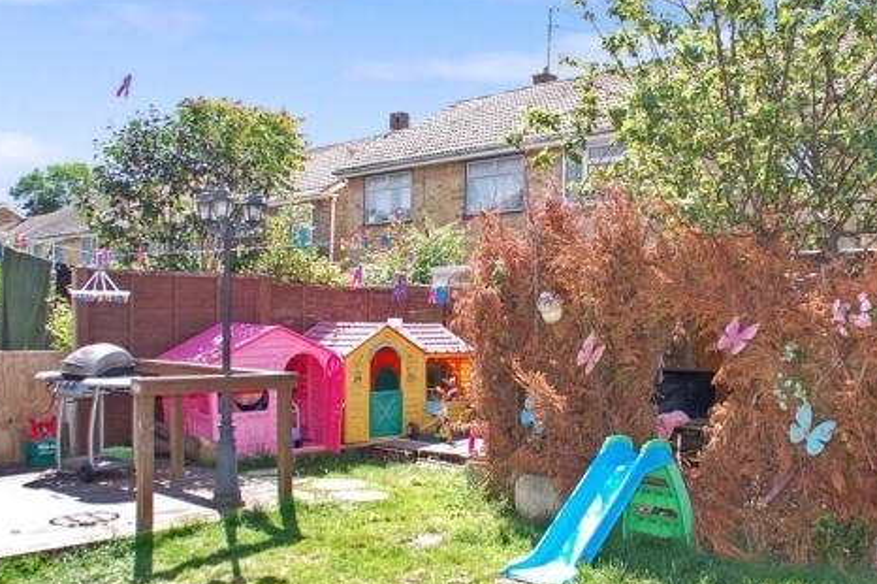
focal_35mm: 38
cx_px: 559
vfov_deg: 34.9
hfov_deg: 50.1
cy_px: 356
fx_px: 925
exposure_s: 1/500
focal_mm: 18
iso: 320
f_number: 5.6
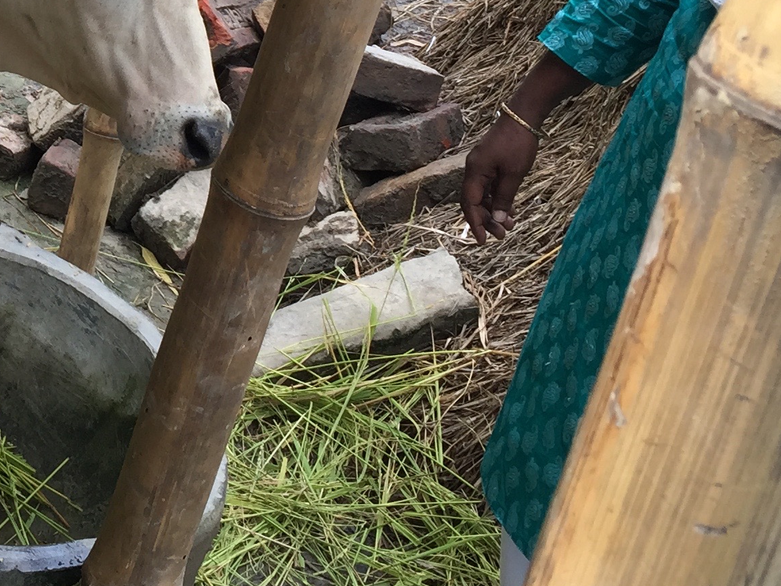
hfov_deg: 22.5
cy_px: -143
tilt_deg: -17.4
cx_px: -72
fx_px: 1850
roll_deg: -14.1
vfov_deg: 17.1
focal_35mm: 82
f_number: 2.2
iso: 32
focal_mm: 4.15
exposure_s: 1/273
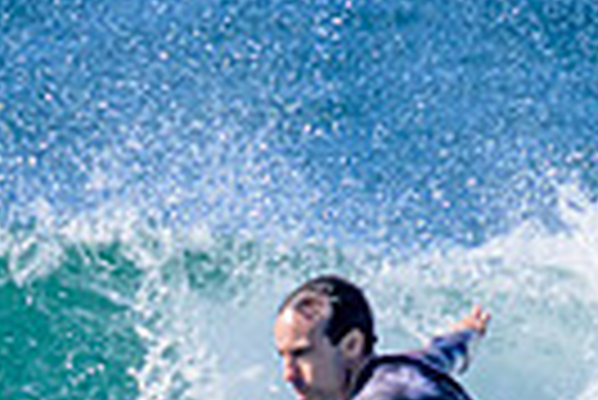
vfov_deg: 0.3
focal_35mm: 4747
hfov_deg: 0.4
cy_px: 385
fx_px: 78938
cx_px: 78
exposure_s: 1/2000
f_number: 11
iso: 1400
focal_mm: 800
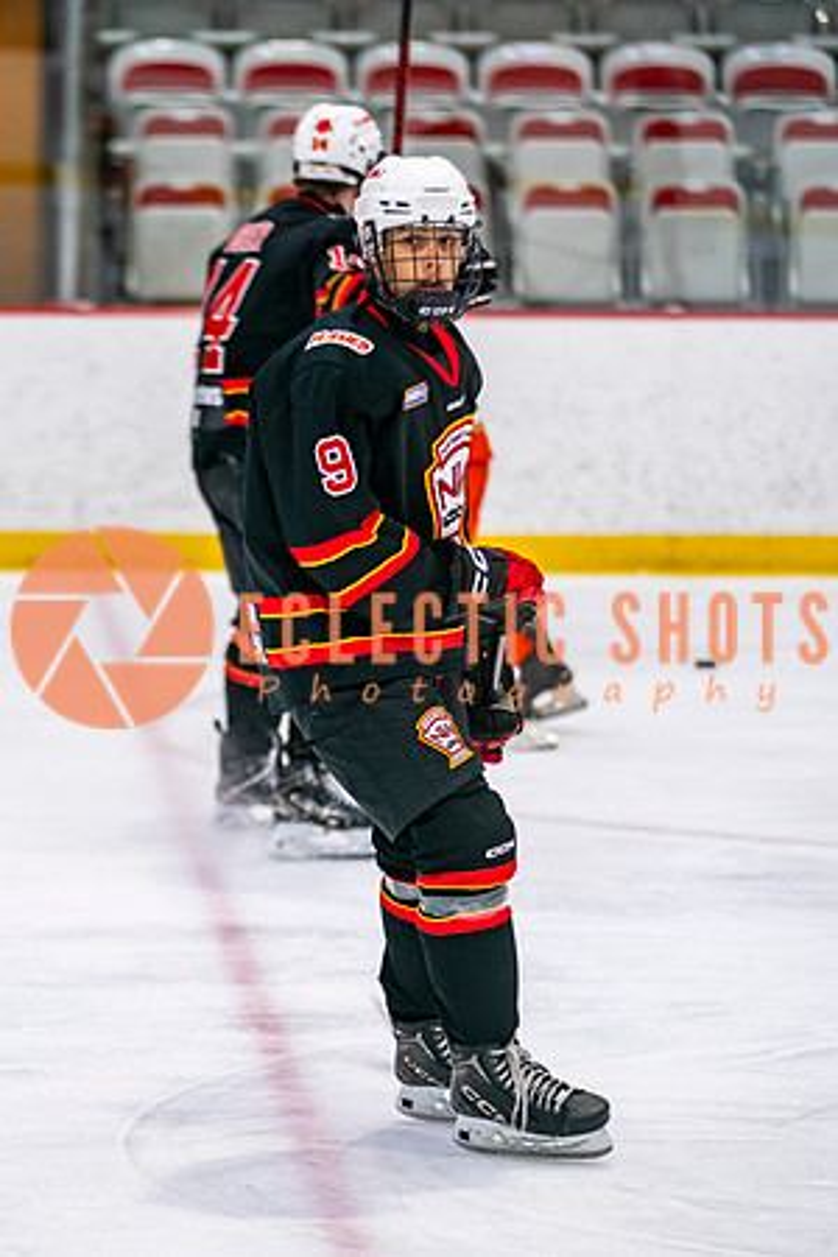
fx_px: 7332
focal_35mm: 210
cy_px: 628
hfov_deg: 6.5
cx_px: 311
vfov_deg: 9.8
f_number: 2.8
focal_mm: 140
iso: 800
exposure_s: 1/640
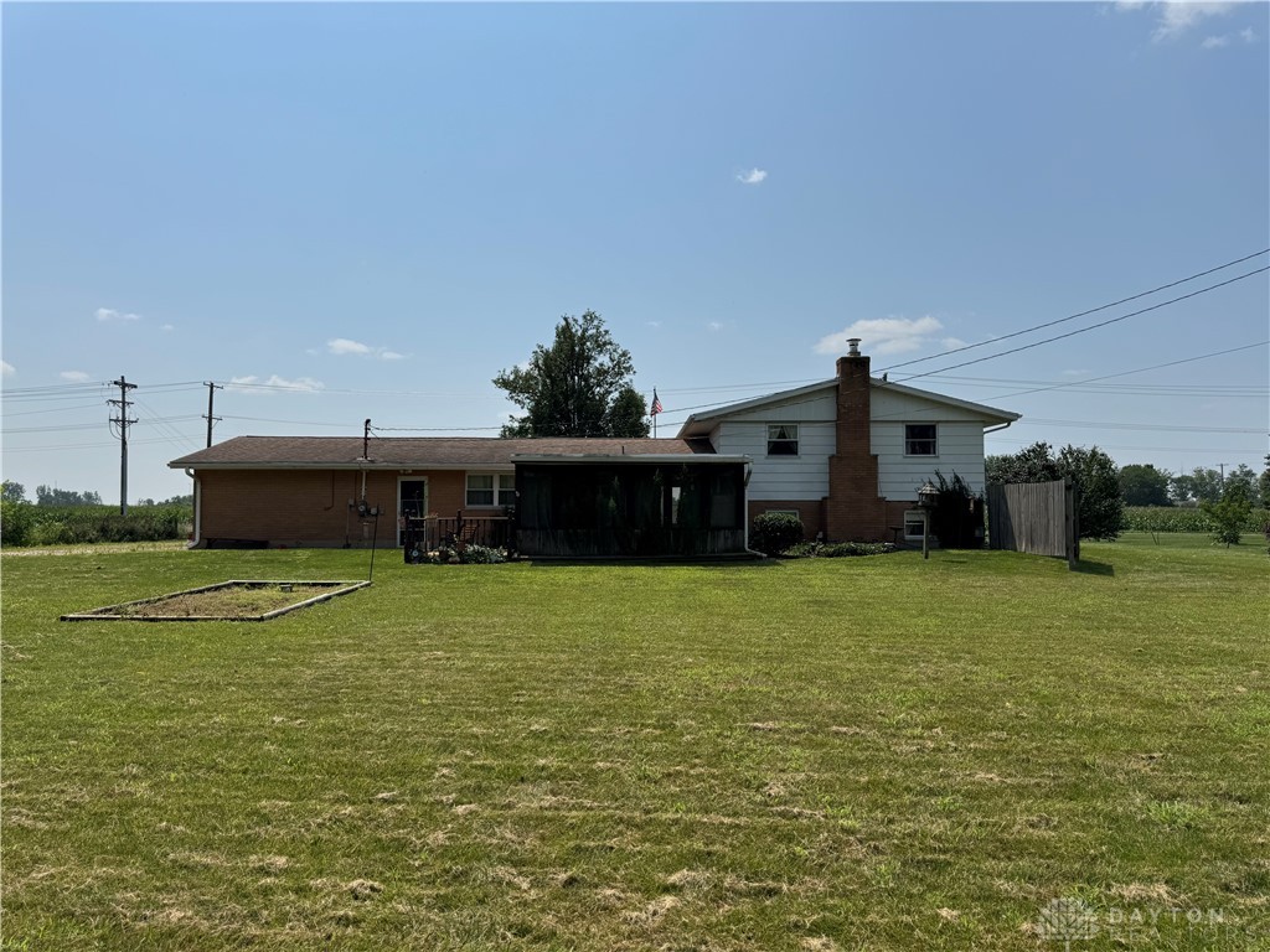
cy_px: 476
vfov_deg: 56.8
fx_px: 881
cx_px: 635
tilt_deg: +1.0
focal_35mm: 24
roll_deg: -0.4
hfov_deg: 71.6
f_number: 1.78
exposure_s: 1/10417
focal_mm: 6.76
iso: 80
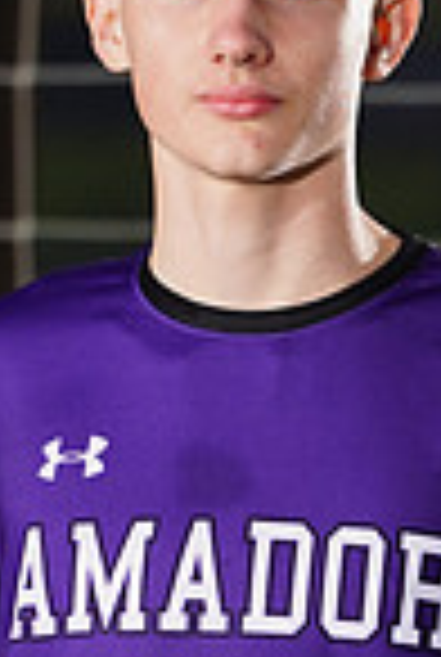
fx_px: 23042
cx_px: 272
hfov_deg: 1.1
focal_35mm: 1260
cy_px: 878
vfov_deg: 1.6
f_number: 7.1
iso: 200
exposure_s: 1/200
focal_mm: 318
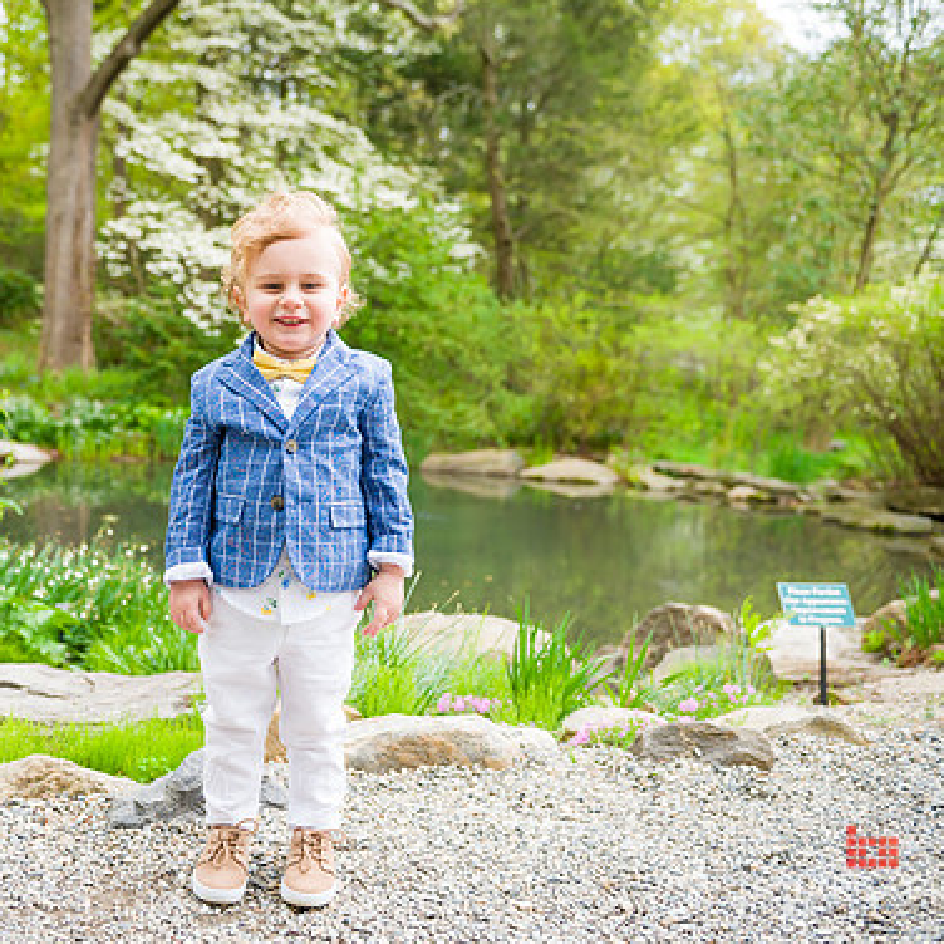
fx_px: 1172
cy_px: 472
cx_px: 296
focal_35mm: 38
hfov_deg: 43.1
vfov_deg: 43.9
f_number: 3.5
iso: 200
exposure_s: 1/320
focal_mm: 29
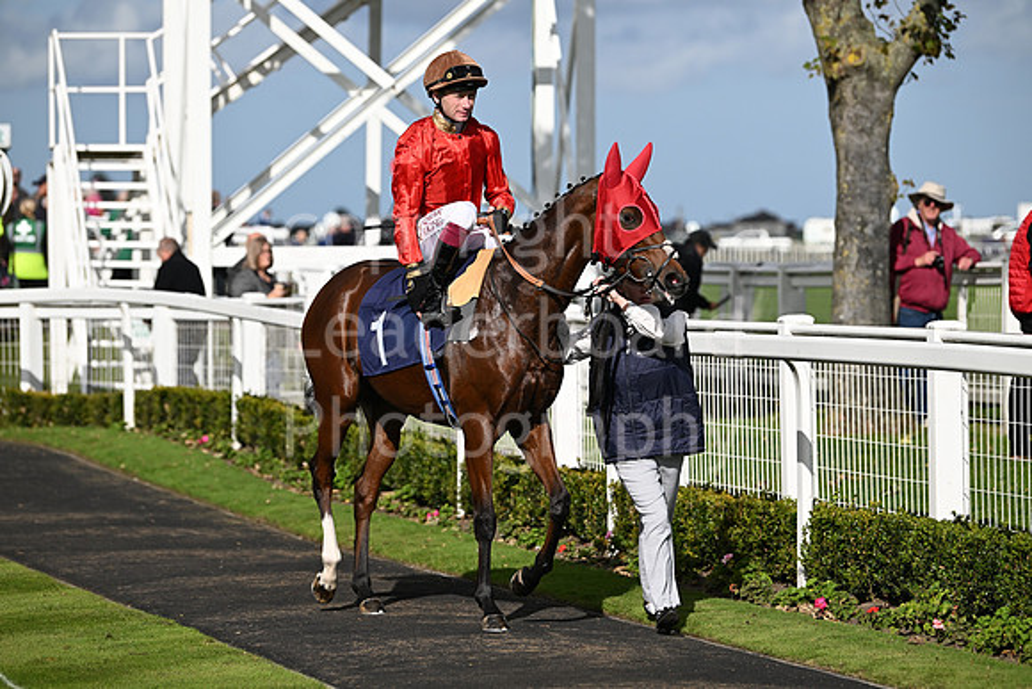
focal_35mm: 150
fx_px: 4301
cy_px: 344
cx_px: 516
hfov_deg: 13.7
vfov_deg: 9.2
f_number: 4
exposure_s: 1/8000
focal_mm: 150
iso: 500
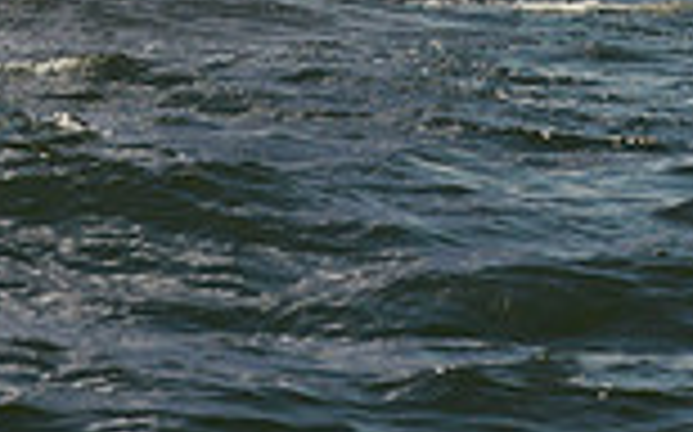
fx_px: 5077
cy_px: -814
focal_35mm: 269
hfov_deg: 7.8
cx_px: 16
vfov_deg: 4.7
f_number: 10
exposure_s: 1/1600
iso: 280
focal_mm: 70
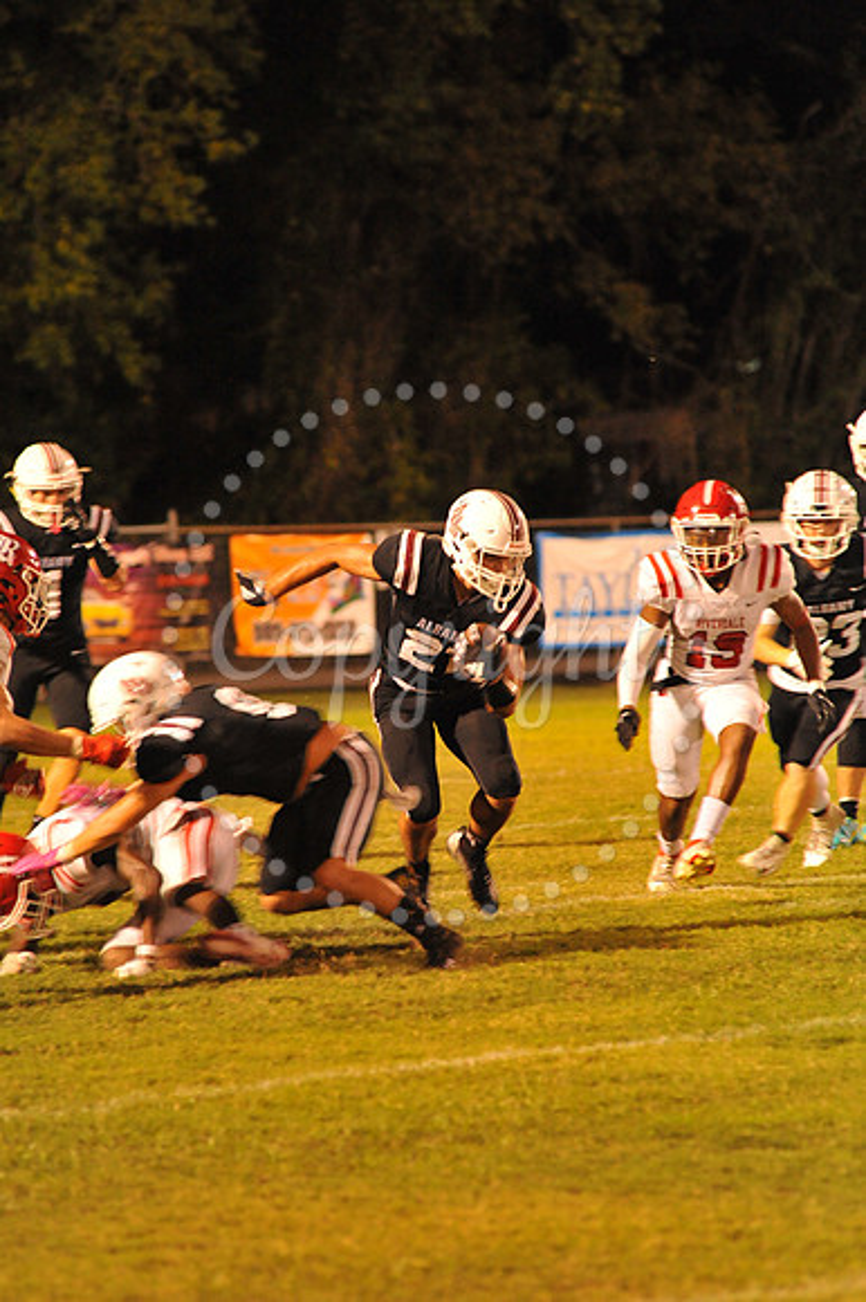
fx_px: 7225
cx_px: 433
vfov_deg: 10.3
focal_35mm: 200
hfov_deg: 6.9
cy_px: 651
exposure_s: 1/160
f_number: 5
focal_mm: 200
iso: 5000
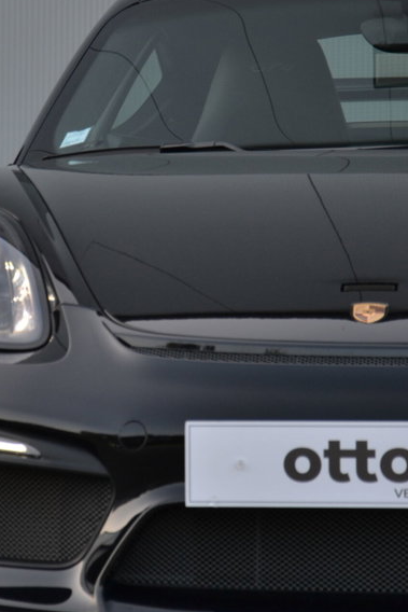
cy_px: 164
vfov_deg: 6.5
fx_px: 5419
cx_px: 99
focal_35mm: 319
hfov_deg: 4.3
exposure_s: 1/125
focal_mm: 105
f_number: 5.6
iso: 200
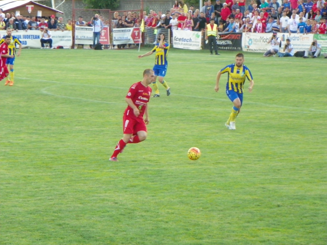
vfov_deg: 7.8
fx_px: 1795
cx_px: 164
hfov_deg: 10.4
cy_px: 122
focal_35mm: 190
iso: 320
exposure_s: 1/320
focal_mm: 33.9
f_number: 4.5
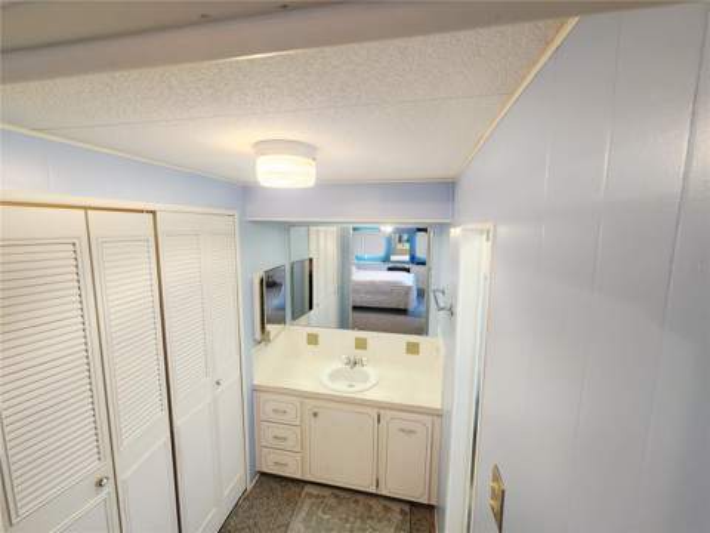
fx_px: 267
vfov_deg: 89.9
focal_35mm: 13
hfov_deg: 106.2
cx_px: 355
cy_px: 266
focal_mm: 2.2
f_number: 2.2
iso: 250
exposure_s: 1/60
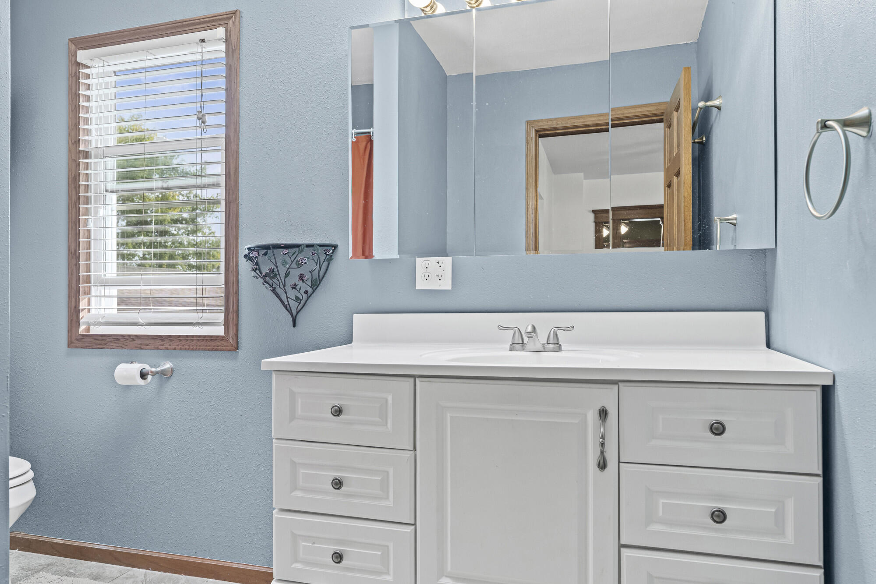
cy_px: 292
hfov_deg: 72.6
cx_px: 438
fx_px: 596
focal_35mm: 24
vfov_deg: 52.2
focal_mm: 24.5
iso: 640
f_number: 7.1
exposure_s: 1/2
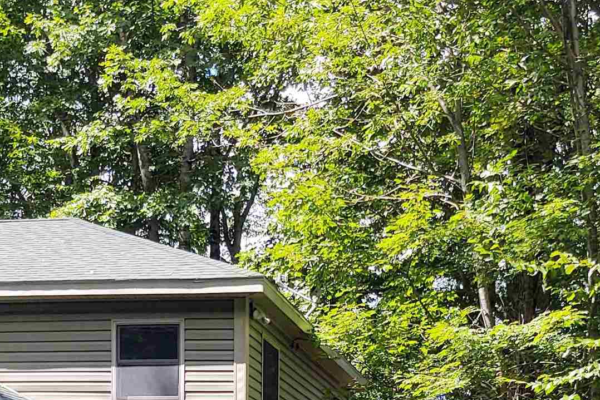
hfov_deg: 25.3
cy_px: 619
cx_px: 356
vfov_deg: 15.6
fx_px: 1333
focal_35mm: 80
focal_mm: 4.75
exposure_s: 1/1095
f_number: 1.7
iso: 100
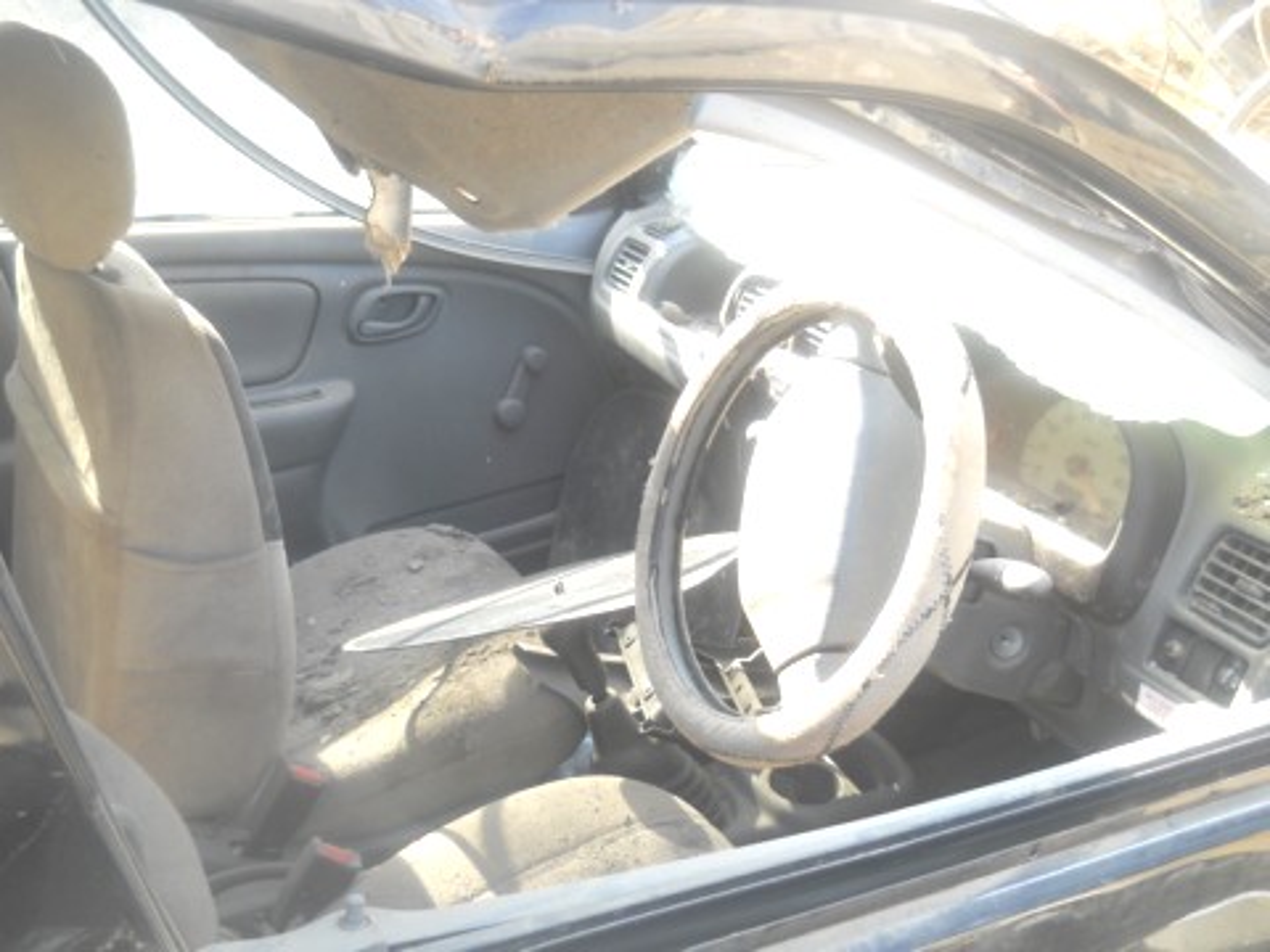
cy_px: 476
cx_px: 635
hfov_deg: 45.8
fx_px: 1504
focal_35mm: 41
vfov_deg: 35.1
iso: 80
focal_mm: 6.72
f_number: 3.1
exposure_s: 1/80
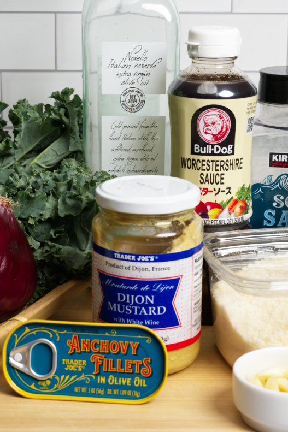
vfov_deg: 23.1
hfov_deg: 15.5
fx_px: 1056
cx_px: 120
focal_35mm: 88
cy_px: 215
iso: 200
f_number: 11
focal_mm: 58
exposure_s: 1/100
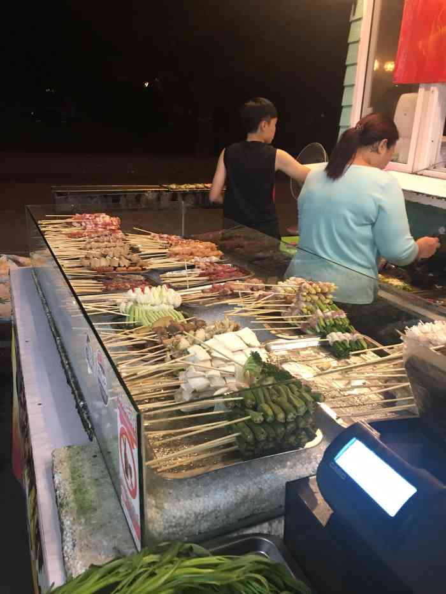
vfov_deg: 61.7
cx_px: 223
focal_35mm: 29
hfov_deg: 48.2
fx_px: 498
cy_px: 297
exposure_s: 1/17
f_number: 2.2
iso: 125
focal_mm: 4.15
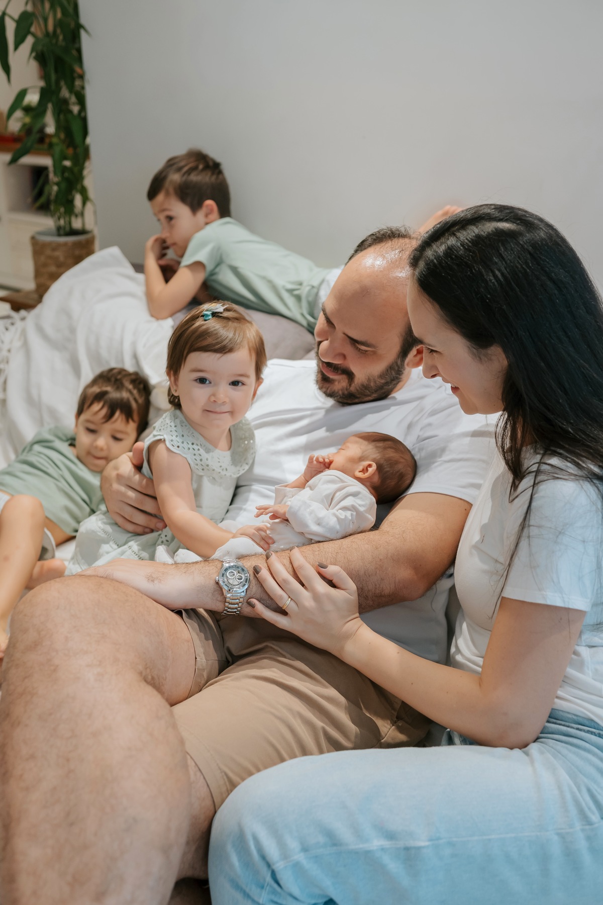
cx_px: 302
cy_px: 452
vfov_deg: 54.4
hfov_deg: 37.9
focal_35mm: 35
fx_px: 879
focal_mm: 35
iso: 1000
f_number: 3.2
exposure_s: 1/125
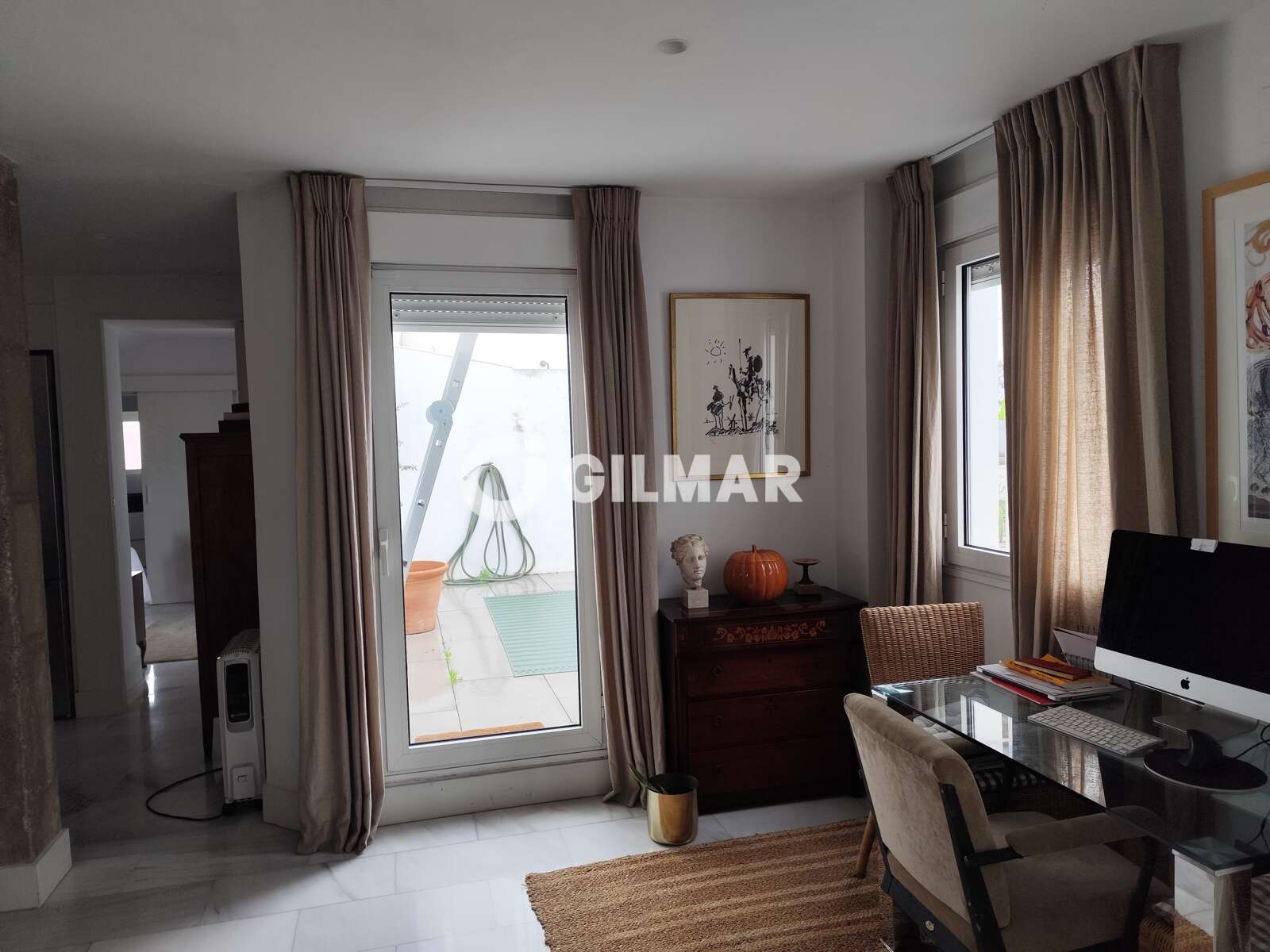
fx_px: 844
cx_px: 635
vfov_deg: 58.9
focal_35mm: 23
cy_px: 476
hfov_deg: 73.9
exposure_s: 1/142
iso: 50
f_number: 1.65
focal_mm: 6.19
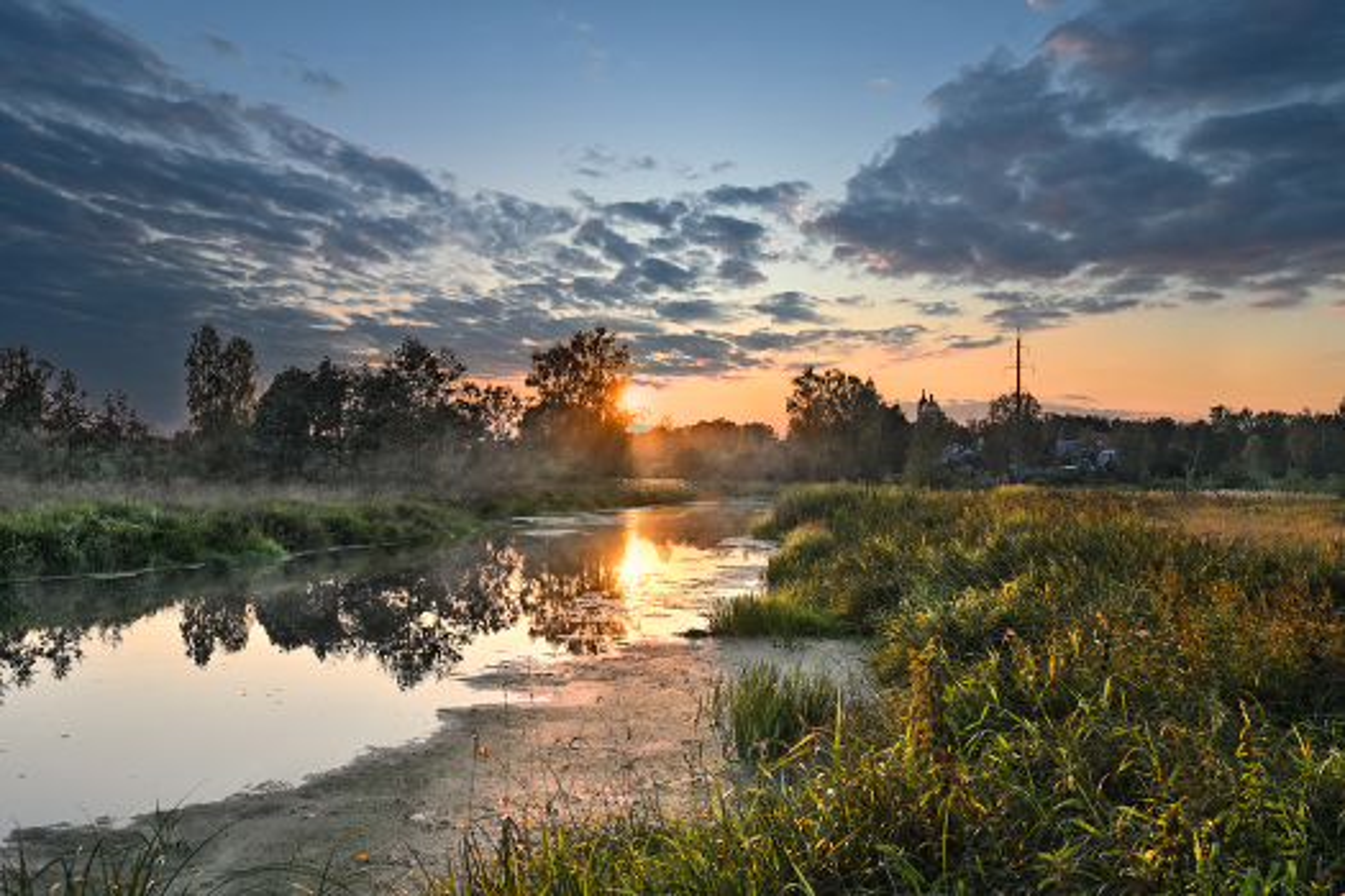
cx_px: 672
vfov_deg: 43.6
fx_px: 1121
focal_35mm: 30
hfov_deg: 61.9
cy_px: 448
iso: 64
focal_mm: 30
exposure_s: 1/200
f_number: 5.6
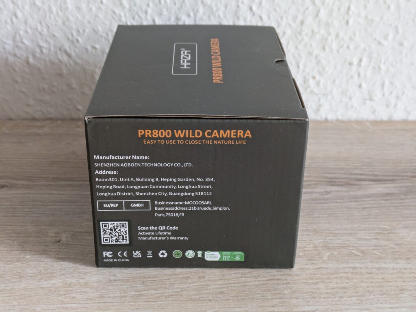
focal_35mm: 51
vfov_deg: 28.6
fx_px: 613
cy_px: 156
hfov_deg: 37.5
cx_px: 208
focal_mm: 5.43
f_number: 1.89
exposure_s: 1/50
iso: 475
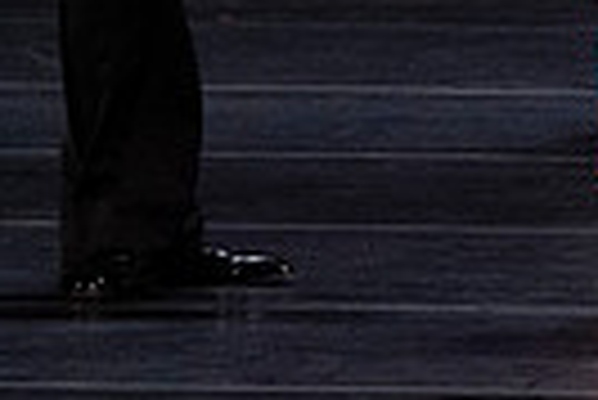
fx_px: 28901
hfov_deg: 1.2
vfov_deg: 0.8
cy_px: -362
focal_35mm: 1738
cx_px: 508
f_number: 14
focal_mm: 400
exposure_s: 1/320
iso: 12800
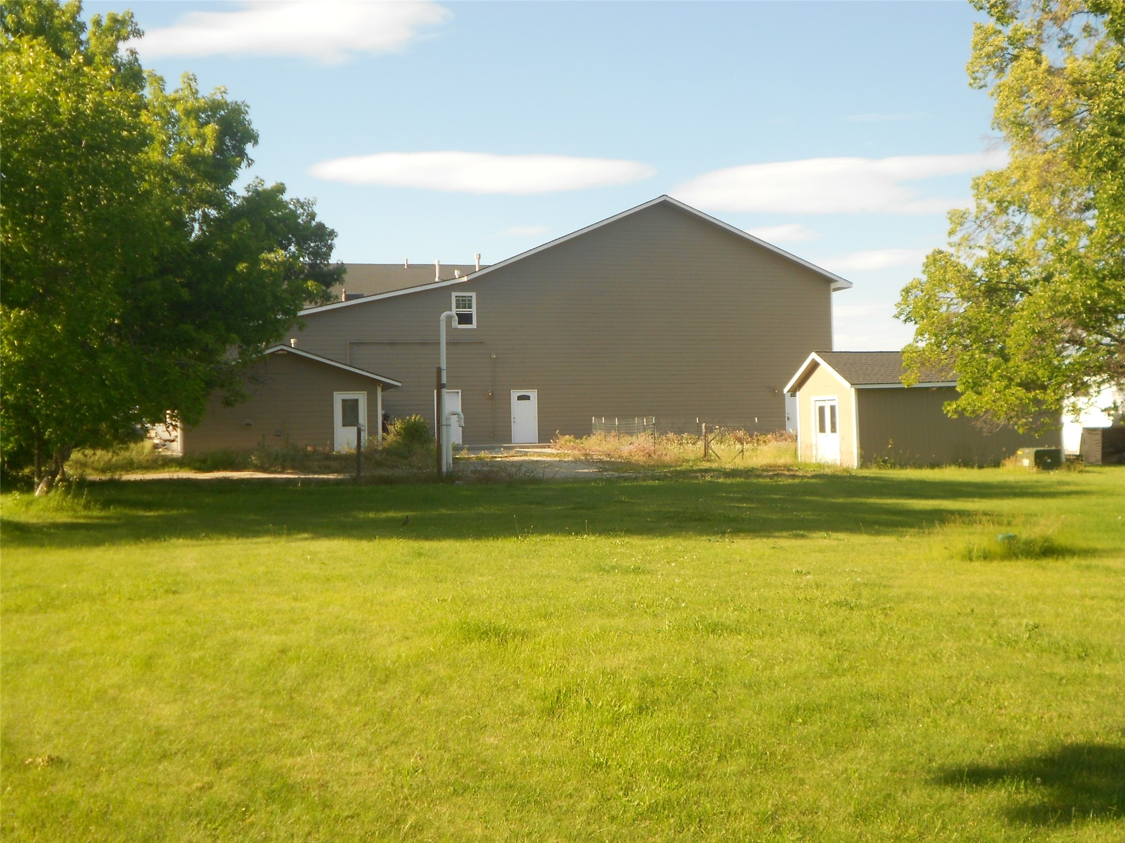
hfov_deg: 50.1
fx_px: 1202
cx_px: 562
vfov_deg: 38.7
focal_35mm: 37
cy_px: 422
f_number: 3.9
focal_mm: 6.7
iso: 80
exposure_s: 1/320
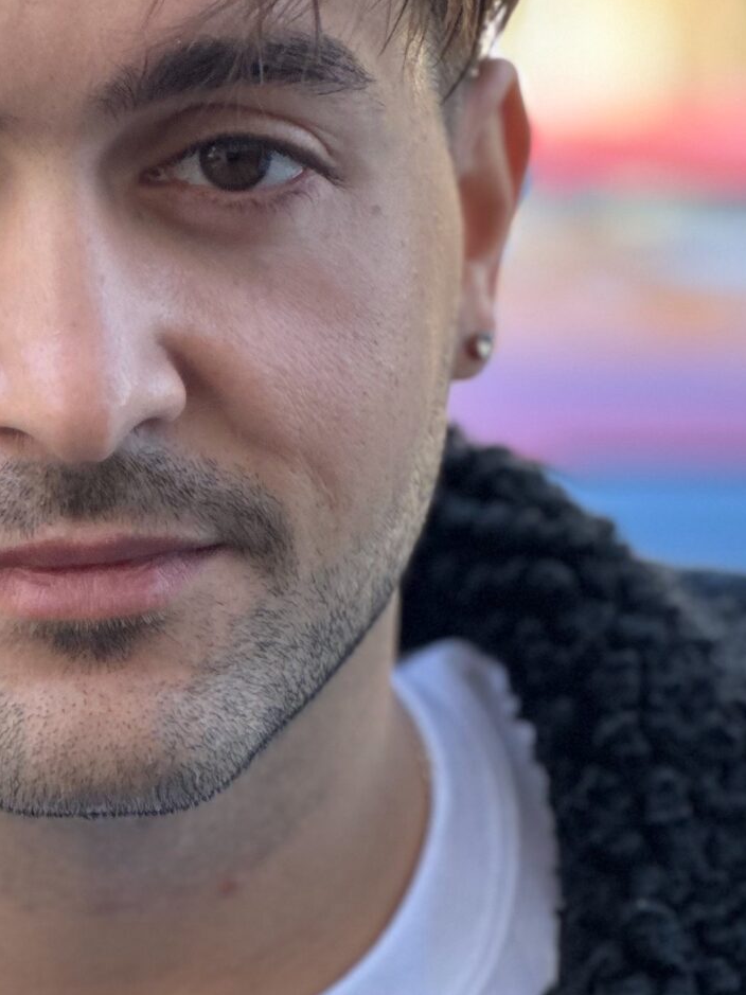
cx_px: 13
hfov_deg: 7.0
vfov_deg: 9.4
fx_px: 6036
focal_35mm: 210
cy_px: 31
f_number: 2.8
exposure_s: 1/120
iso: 100
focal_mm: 9
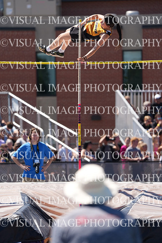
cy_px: 122
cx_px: 81
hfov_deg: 3.7
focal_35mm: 376
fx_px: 2536
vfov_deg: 5.5
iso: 500
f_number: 6.3
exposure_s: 1/1250
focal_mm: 376
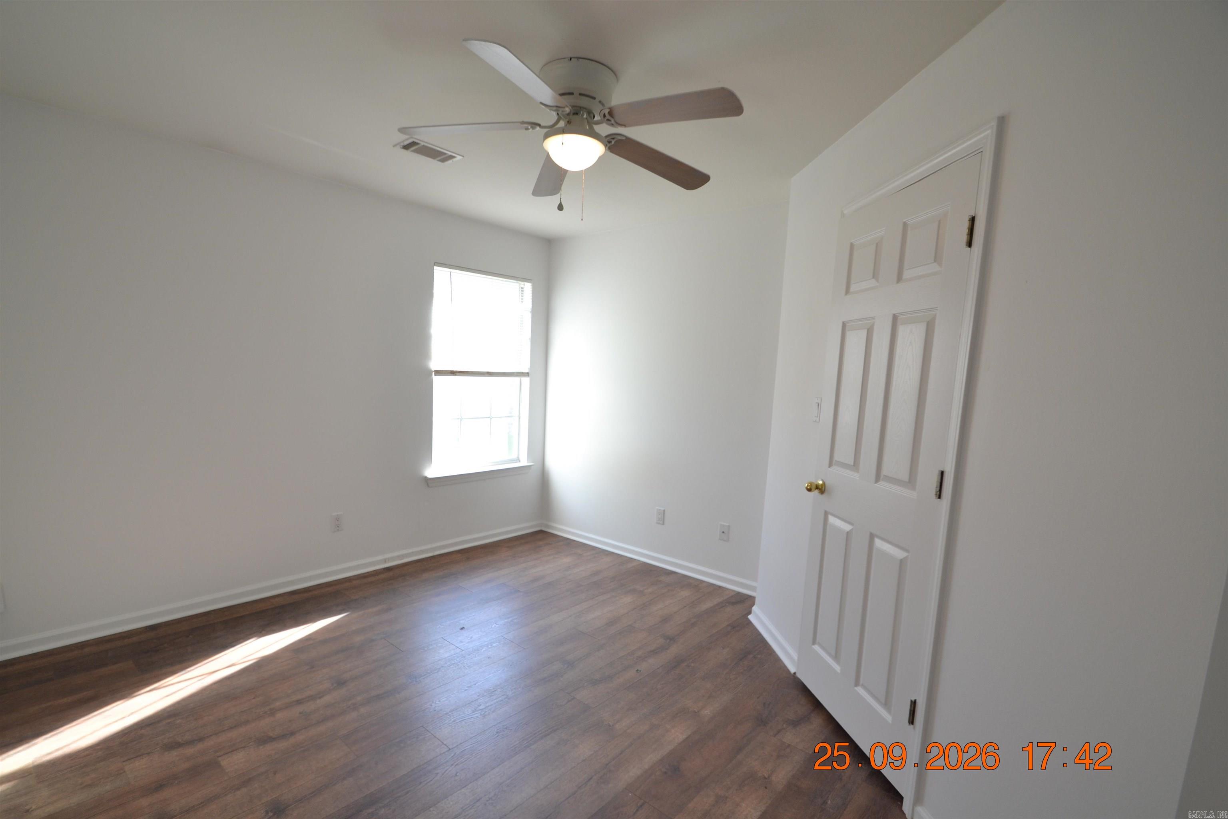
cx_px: 614
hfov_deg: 100.4
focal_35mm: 15
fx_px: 512
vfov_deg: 77.3
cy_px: 410
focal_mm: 10
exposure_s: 1/100
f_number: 5
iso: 400
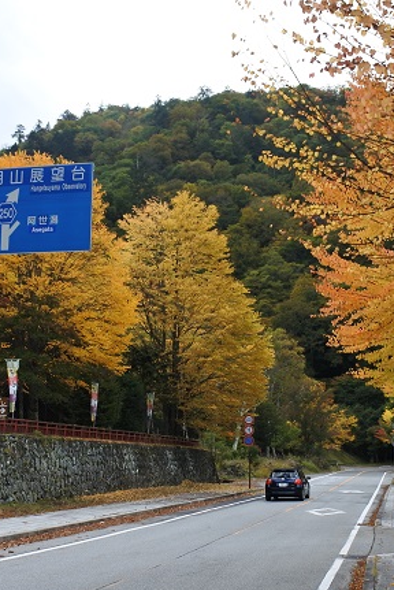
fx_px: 836
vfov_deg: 38.8
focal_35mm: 51
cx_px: 187
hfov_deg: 26.5
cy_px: 320
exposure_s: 1/800
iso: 160
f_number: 3.5
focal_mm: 10
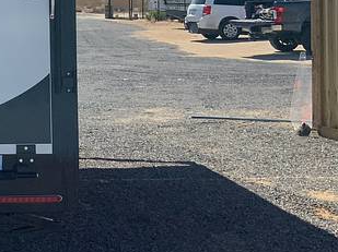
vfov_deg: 15.2
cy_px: -48
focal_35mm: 94
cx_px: -92
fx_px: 917
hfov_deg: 19.4
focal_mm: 3
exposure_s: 1/2667
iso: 16
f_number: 1.8
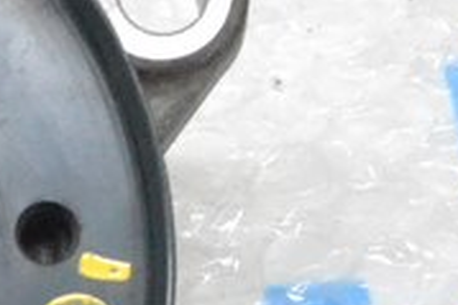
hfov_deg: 5.9
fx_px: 4360
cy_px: 135
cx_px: -287
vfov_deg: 4.0
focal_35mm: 343
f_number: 13
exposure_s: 1/100
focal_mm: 40
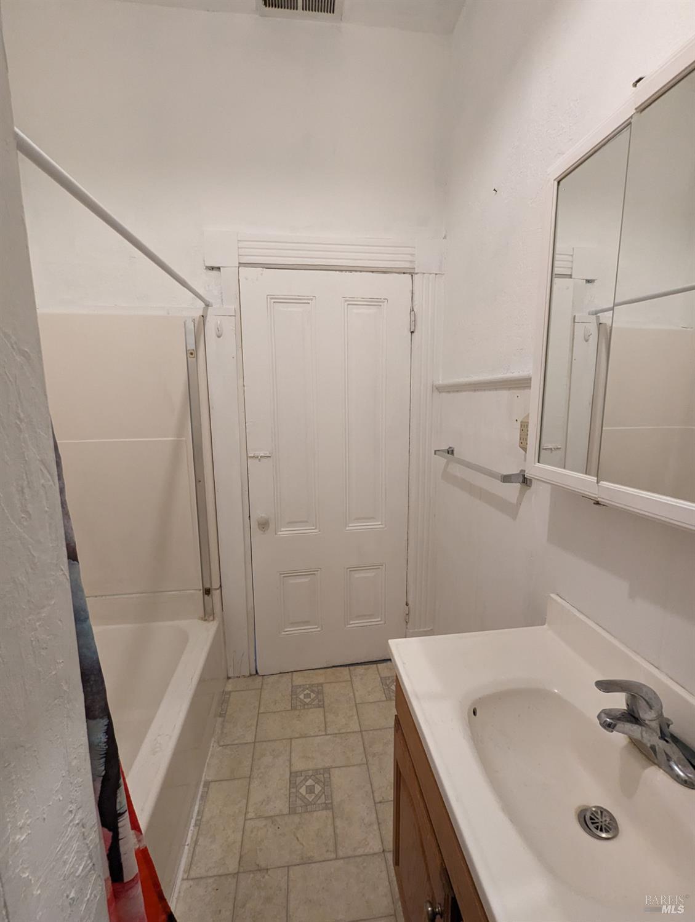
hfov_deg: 90.1
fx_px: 347
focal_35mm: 13
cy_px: 461
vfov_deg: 106.1
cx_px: 348
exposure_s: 1/110
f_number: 2.2
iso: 605
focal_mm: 1.95
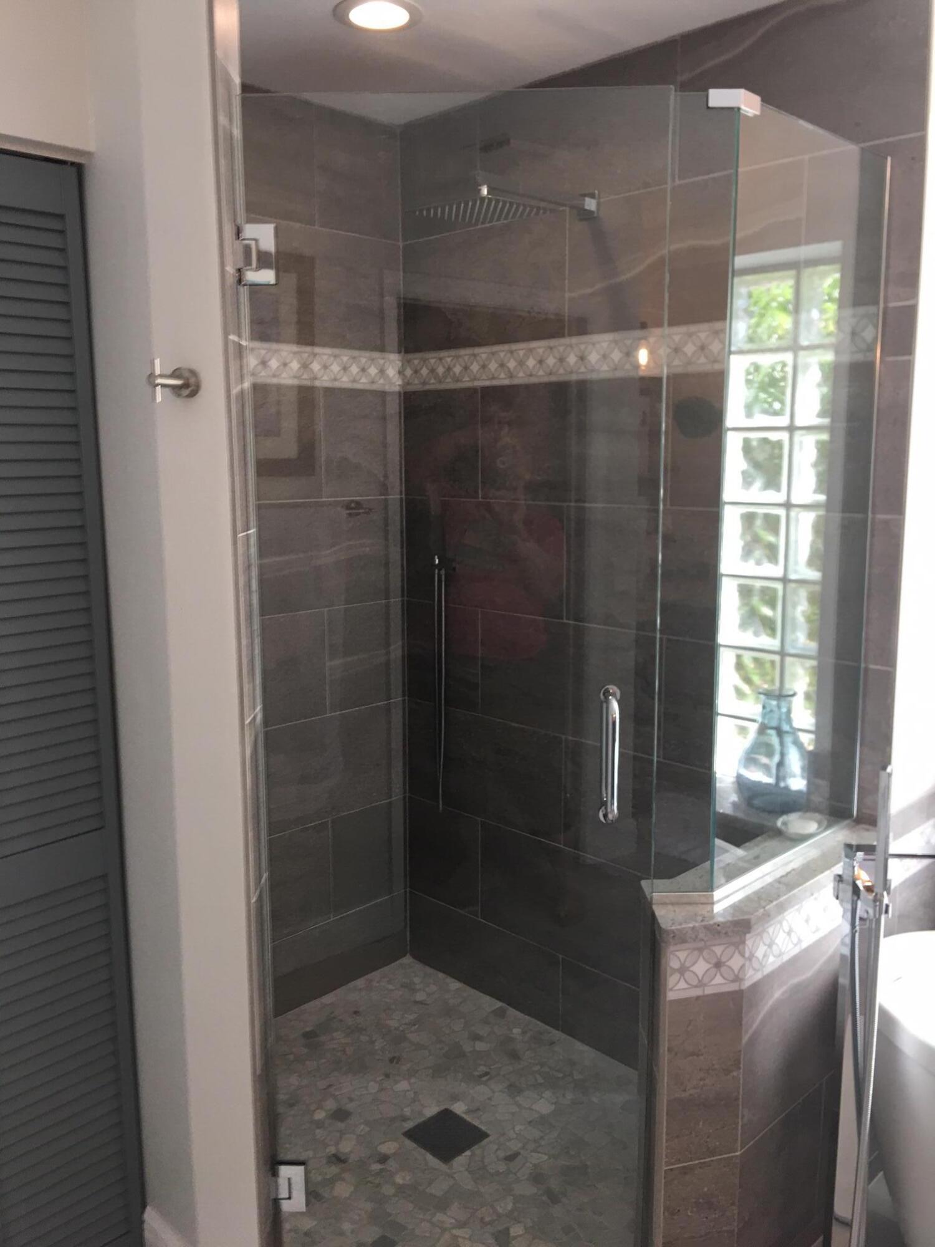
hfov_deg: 48.2
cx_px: 468
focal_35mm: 29
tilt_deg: -7.8
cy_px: 624
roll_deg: +0.6
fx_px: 1044
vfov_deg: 61.7
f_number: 2.2
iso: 32
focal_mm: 4.15
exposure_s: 1/40
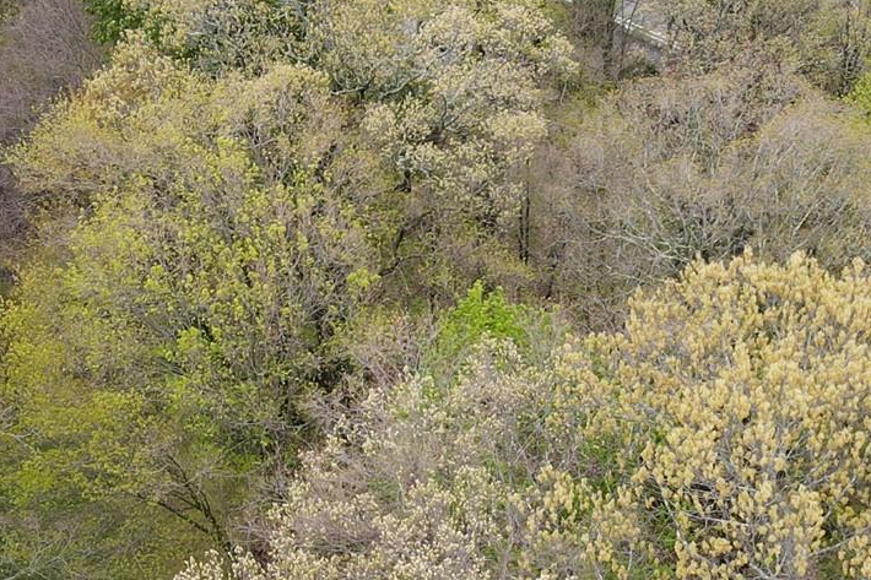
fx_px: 1741
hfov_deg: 27.8
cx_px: 623
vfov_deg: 18.7
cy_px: 482
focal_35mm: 72
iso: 100
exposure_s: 1/160
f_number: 2.8
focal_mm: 4.5
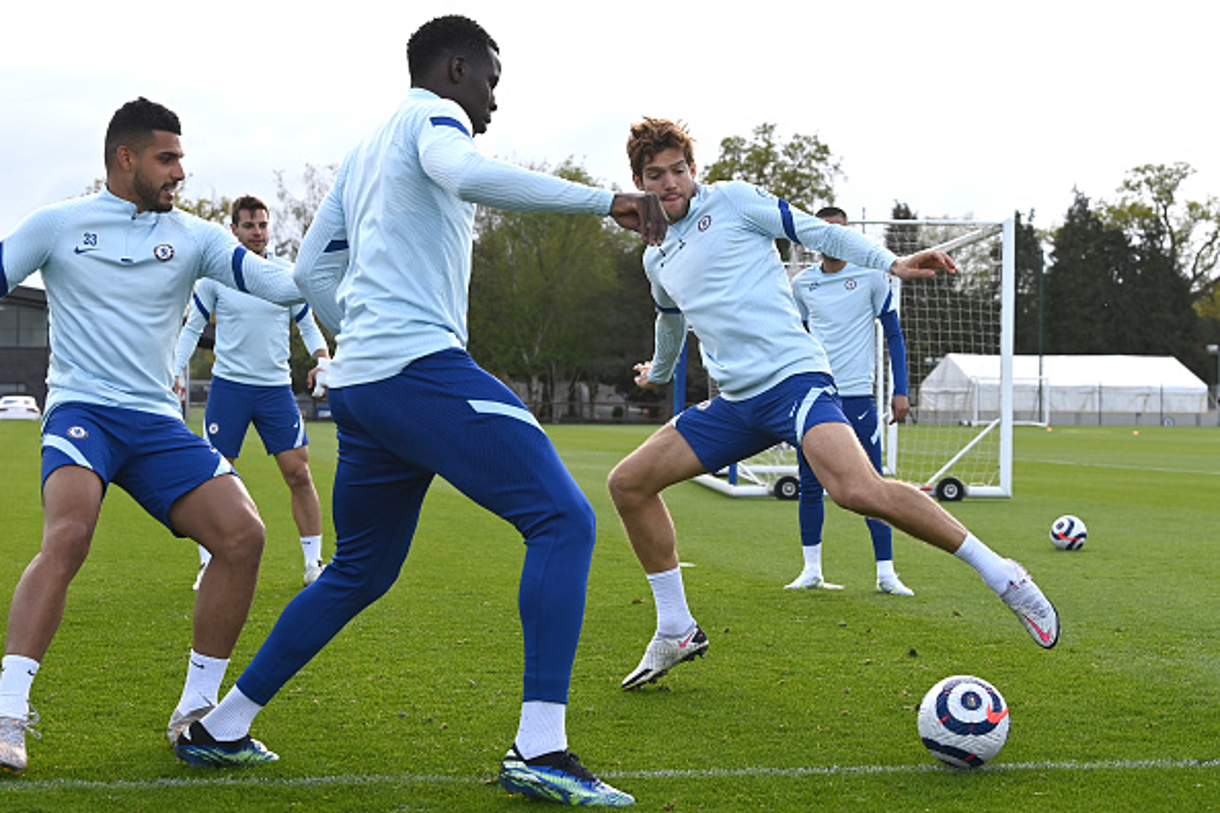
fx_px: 2372
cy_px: 406
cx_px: 610
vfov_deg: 19.5
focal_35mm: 70
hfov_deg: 28.8
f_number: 7.1
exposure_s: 1/1000
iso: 640
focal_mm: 70
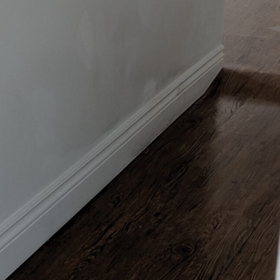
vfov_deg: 18.3
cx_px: -32
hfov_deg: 17.6
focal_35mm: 95
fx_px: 869
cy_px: 143
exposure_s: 1/125
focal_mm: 4.44
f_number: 1.8
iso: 173
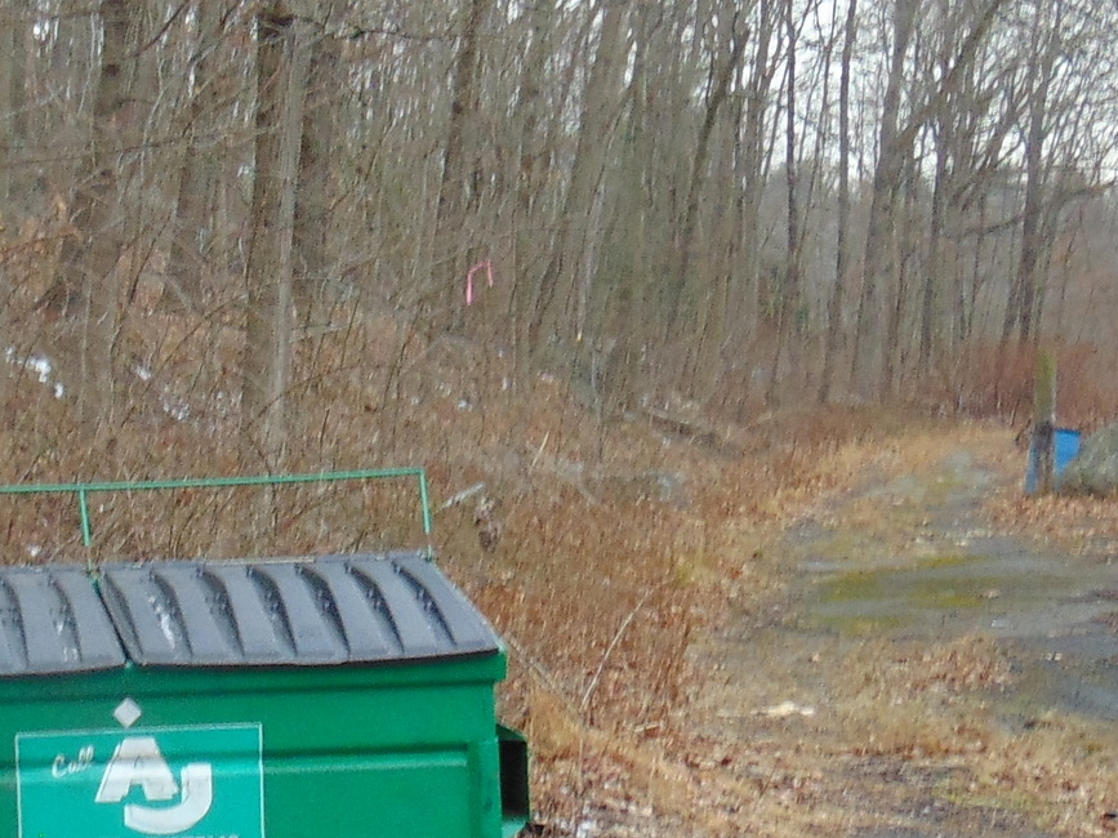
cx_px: 268
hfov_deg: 15.8
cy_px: 465
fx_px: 4004
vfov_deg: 11.9
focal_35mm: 124
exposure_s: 1/80
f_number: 3.2
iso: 80
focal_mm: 6.3
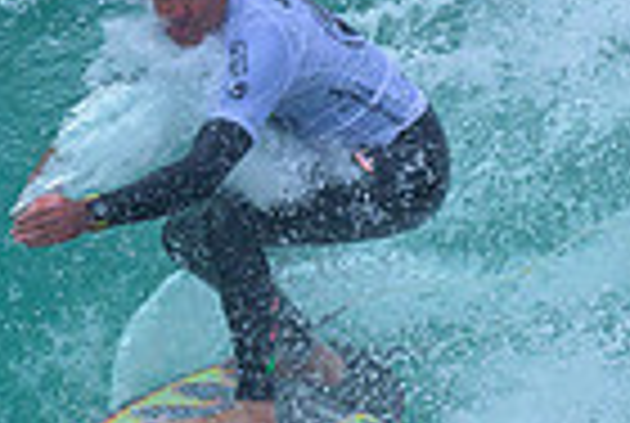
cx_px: 343
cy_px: 334
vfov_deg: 0.3
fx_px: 79654
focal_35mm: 4542
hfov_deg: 0.5
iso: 720
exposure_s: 1/2000
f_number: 6.3
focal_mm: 800
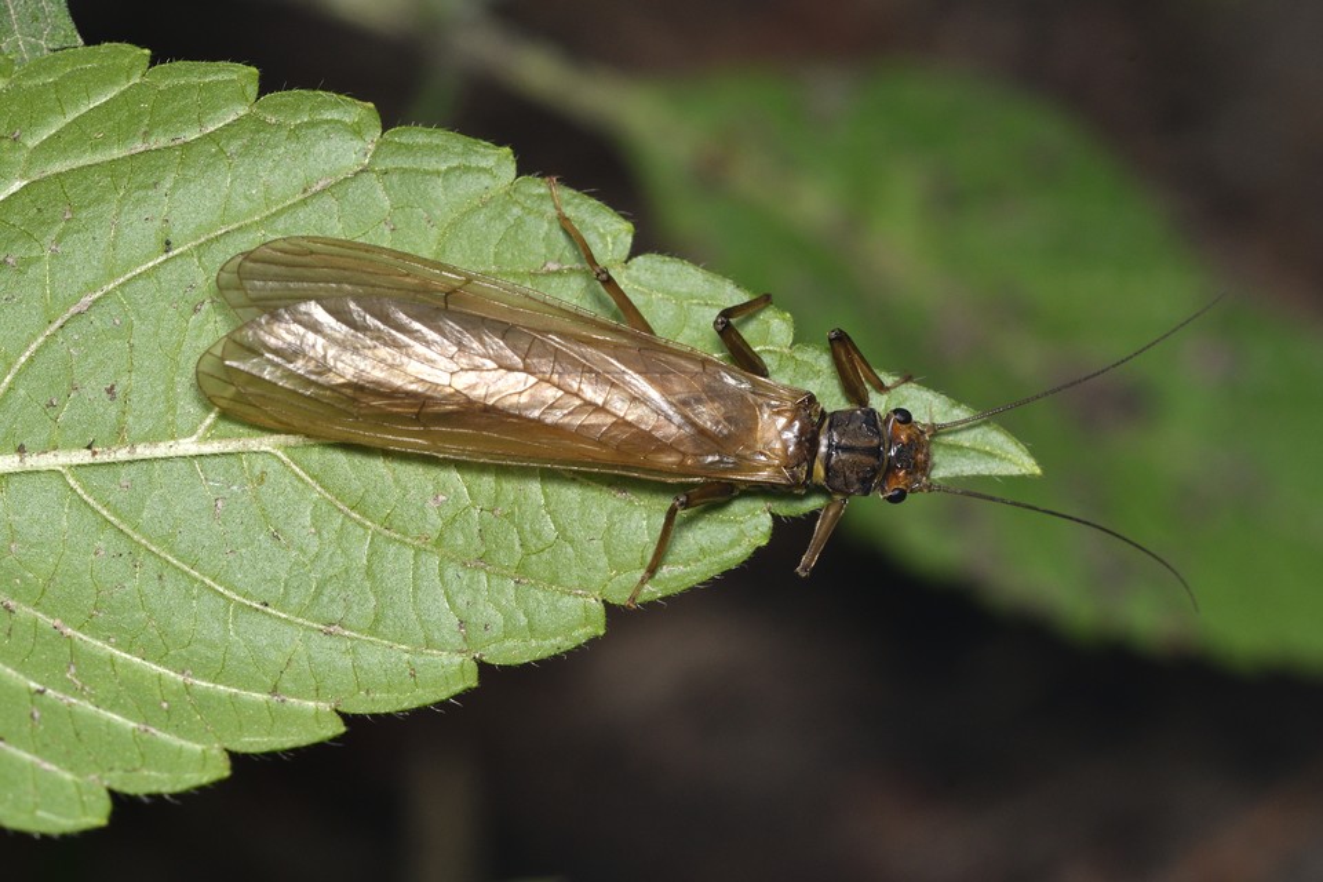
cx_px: 662
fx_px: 8268
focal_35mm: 225
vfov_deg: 6.1
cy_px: 441
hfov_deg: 9.1
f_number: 10
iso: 400
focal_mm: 150
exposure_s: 1/250
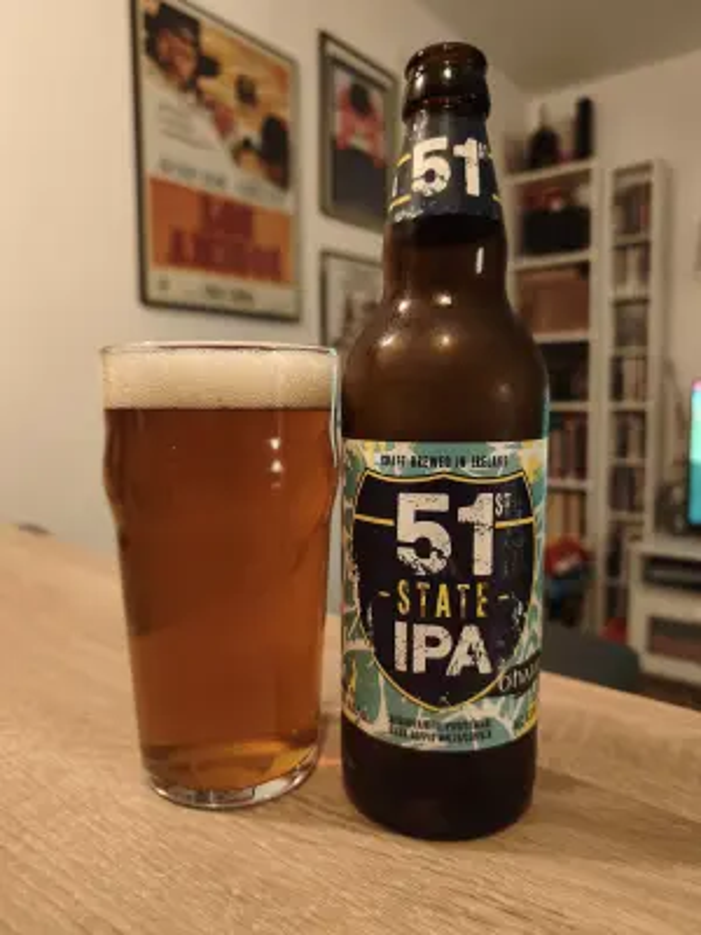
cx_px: 350
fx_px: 621
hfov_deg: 58.9
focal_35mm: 23
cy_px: 468
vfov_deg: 73.9
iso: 1600
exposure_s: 1/25
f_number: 1.7
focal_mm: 6.06
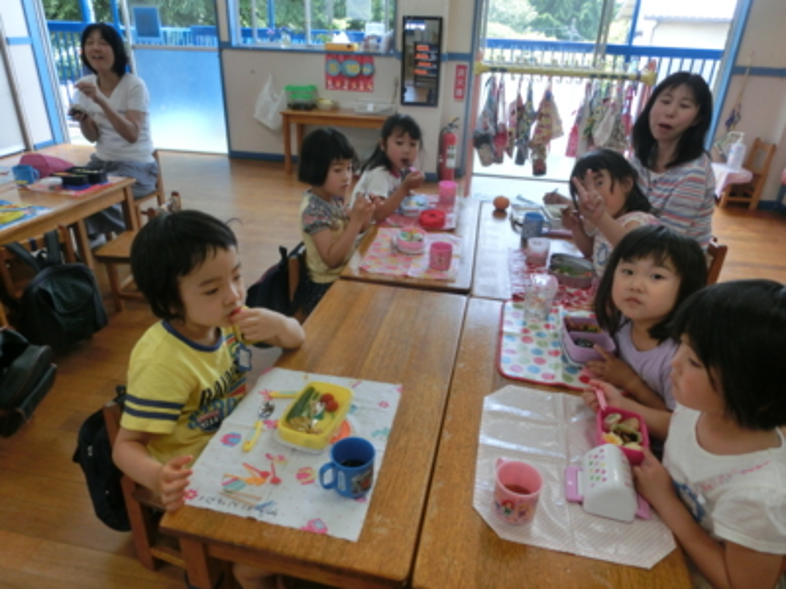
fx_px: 545
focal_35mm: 24
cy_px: 294
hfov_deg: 71.6
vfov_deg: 56.8
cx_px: 393
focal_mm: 4.24
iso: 100
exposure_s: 1/125
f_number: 3
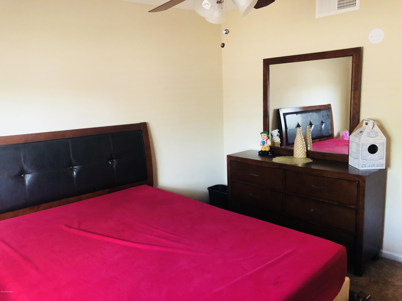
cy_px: 150
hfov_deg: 63.4
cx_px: 201
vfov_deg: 49.7
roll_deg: +2.2
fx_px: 325
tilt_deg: -9.3
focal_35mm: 28
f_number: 1.8
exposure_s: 1/15
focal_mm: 3.99
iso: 100
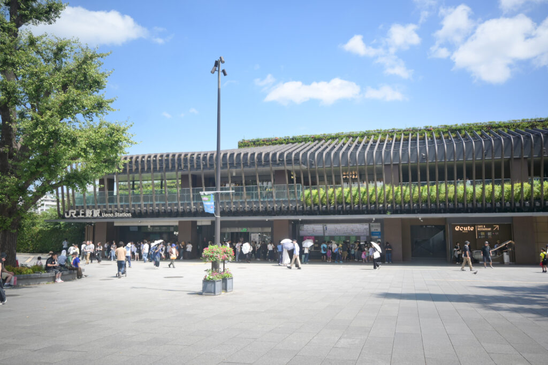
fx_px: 457
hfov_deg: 61.9
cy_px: 182
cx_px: 274
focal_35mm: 30
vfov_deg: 43.6
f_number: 3.8
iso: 100
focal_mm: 20
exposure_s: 1/640
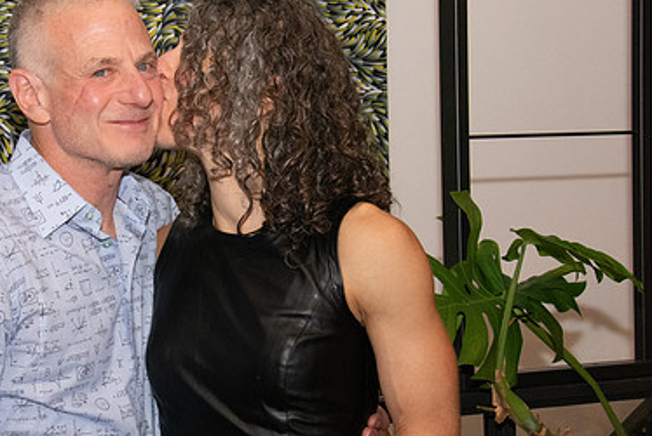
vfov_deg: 14.7
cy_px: 268
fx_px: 1686
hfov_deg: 21.7
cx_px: 174
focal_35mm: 93
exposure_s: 1/100
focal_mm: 40
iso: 5000
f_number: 11
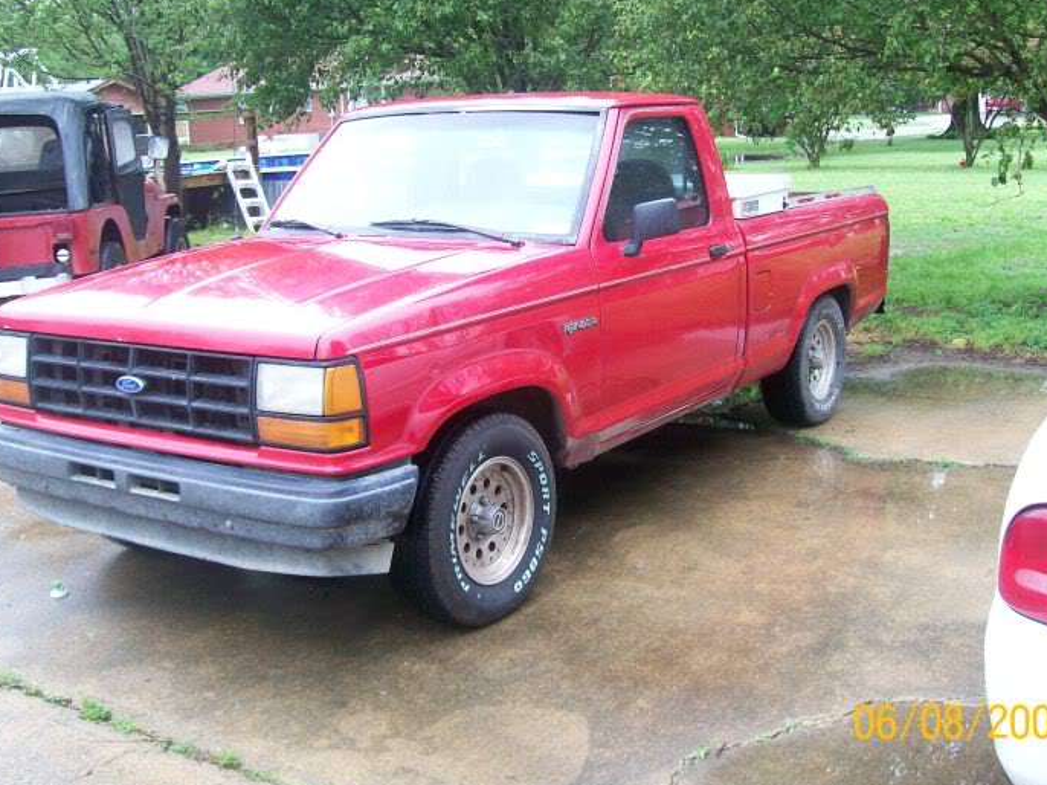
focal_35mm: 42
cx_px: 527
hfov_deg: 44.8
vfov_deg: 34.3
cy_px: 374
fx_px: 1270
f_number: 2.7
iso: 80
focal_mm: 6
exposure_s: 1/68.9
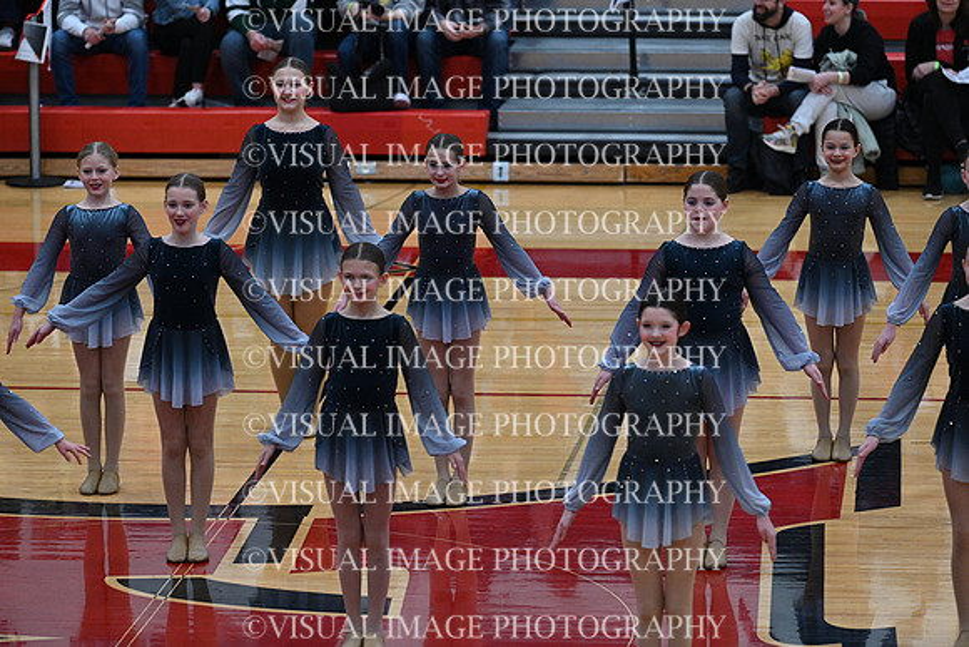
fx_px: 4981
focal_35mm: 185
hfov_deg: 11.1
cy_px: 324
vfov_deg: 7.4
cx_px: 484
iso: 4000
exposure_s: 1/400
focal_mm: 185
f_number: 4
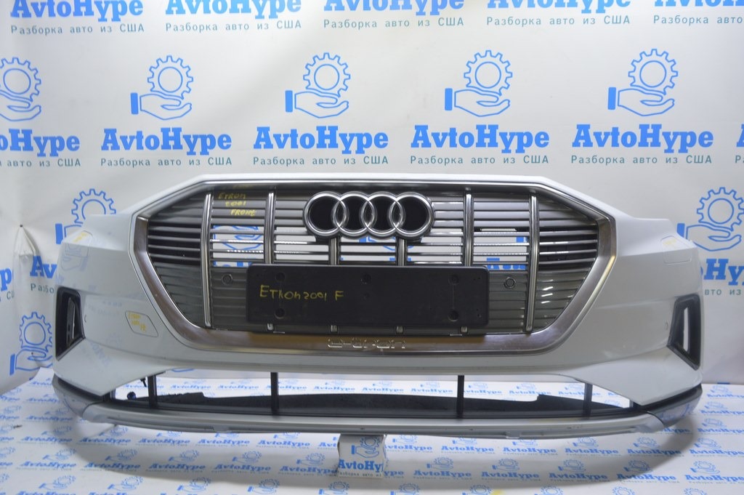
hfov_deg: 67.4
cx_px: 372
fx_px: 558
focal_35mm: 27
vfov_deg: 47.9
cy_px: 248
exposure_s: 1/15
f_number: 5.6
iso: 400
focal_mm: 18
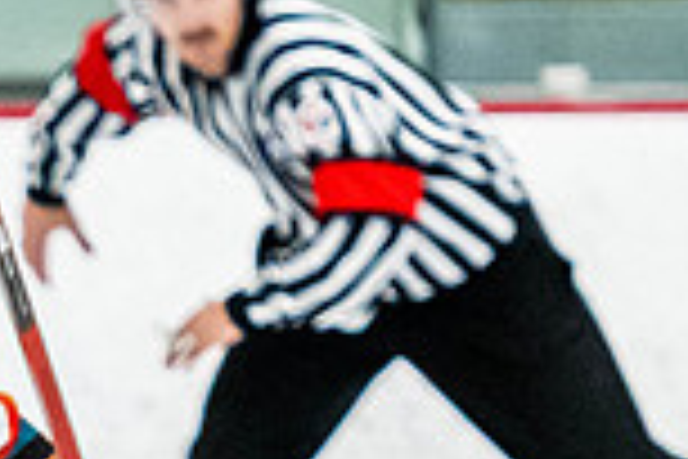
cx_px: -675
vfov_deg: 1.3
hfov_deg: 1.9
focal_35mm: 1078
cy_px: 752
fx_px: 20600
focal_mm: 135
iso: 3200
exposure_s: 1/640
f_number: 2.8
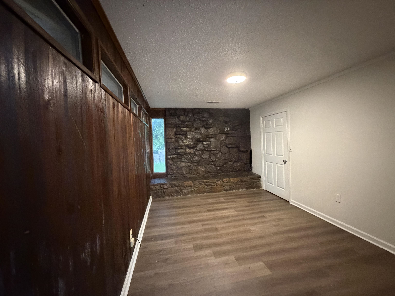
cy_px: 148
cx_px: 198
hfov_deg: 102.1
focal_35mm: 14
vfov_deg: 85.7
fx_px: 160
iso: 1250
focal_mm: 2.22
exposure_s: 1/40
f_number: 2.2
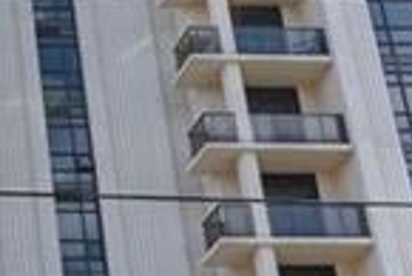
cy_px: 323
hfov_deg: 16.7
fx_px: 1214
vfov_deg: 12.7
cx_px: -276
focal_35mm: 106
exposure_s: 1/125
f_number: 8
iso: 800
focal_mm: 15
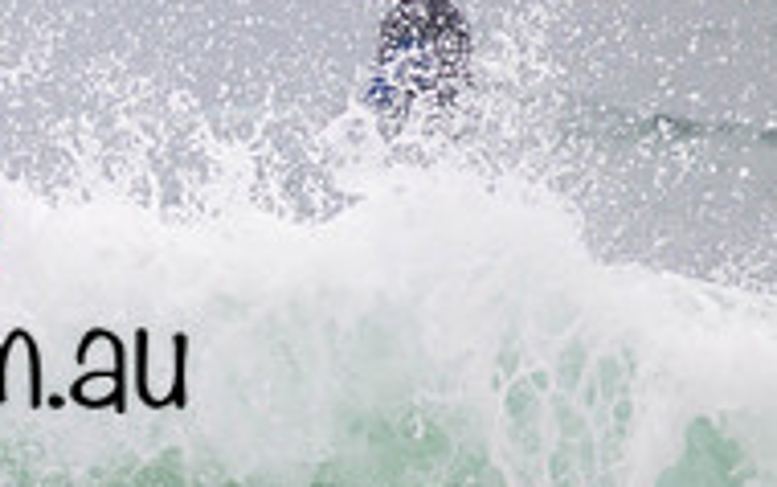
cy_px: 313
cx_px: -245
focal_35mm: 2492
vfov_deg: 0.5
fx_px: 52801
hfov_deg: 0.8
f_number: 11
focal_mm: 800
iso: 1000
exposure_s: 1/2000
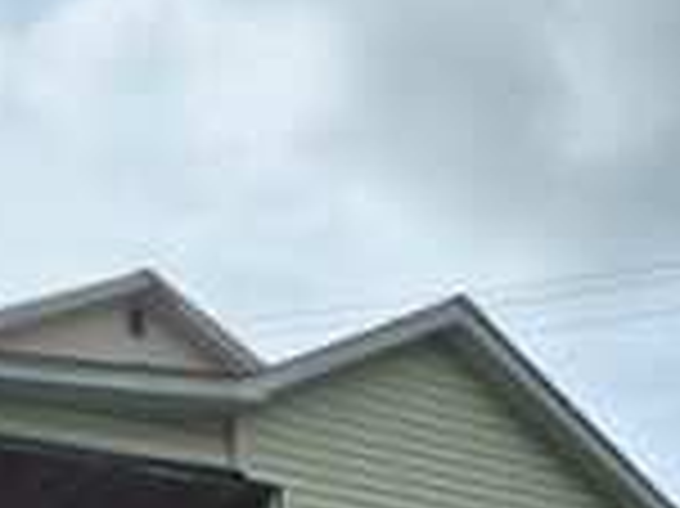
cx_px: 329
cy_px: 940
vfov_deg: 17.1
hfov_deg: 28.2
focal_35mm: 69
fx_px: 1354
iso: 50
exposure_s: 1/4314
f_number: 2.2
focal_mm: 2.2
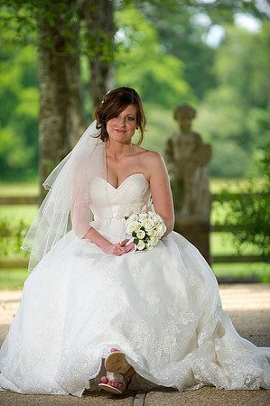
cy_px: 203
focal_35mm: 190
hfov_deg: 7.2
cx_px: 135
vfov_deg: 10.8
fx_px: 2142
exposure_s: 1/800
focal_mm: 190
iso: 500
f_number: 2.8
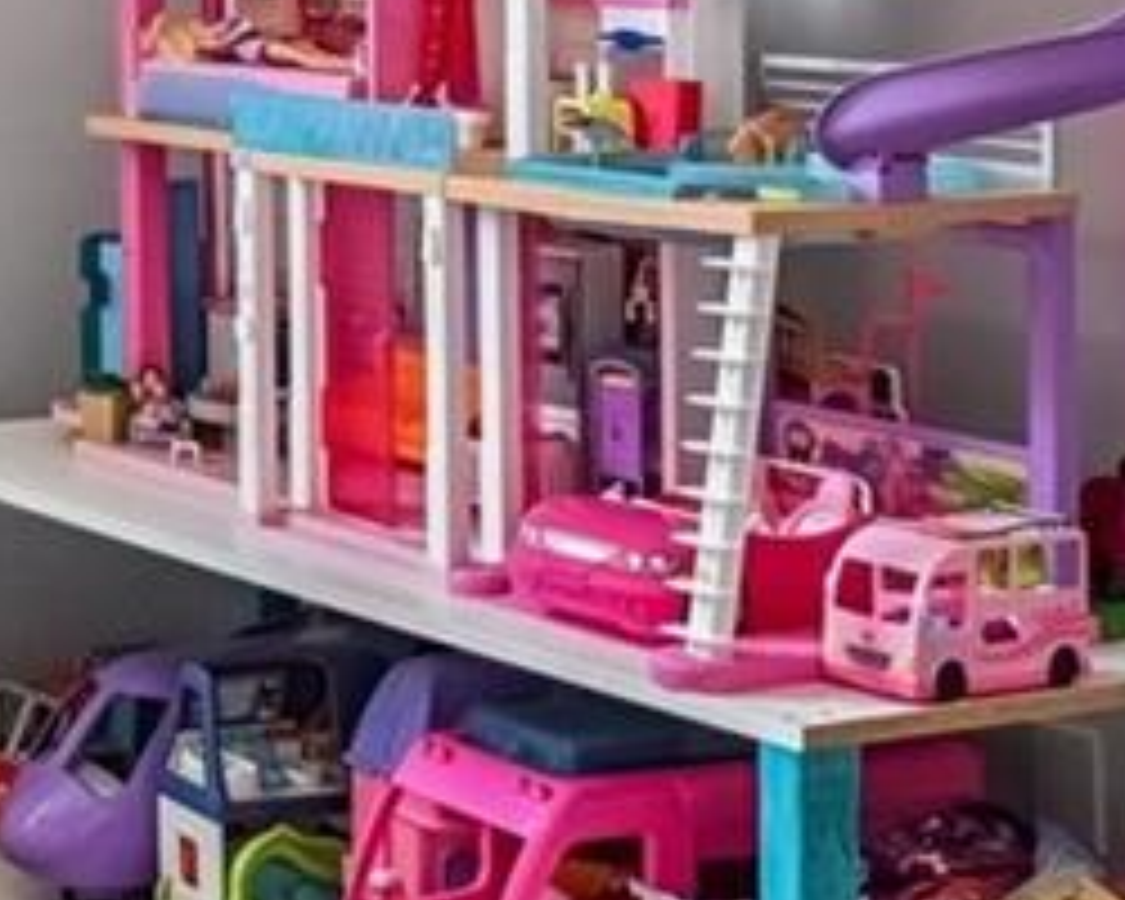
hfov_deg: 17.1
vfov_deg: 16.7
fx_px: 2997
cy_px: -40
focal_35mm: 90
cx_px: -958
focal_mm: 15
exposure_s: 1/20
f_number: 10
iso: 400
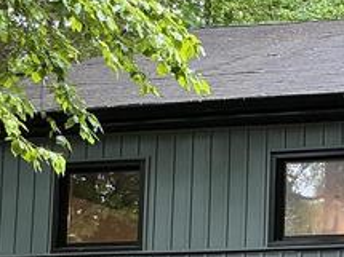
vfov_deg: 10.5
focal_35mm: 138
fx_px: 1371
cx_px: 587
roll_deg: -0.1
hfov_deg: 13.1
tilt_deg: +5.7
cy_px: 327
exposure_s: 1/100
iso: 32
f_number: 1.8
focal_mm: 3
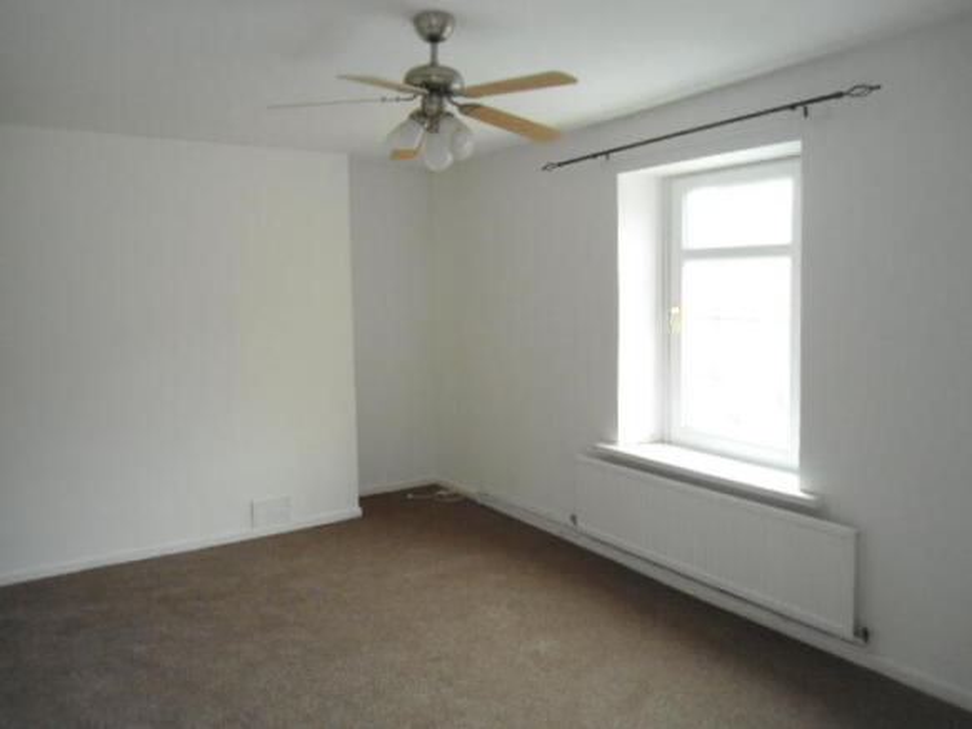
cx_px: 486
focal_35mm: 26
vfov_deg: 53.0
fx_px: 730
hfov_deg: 67.3
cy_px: 364
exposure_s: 1/30
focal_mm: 4.7
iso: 400
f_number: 2.8
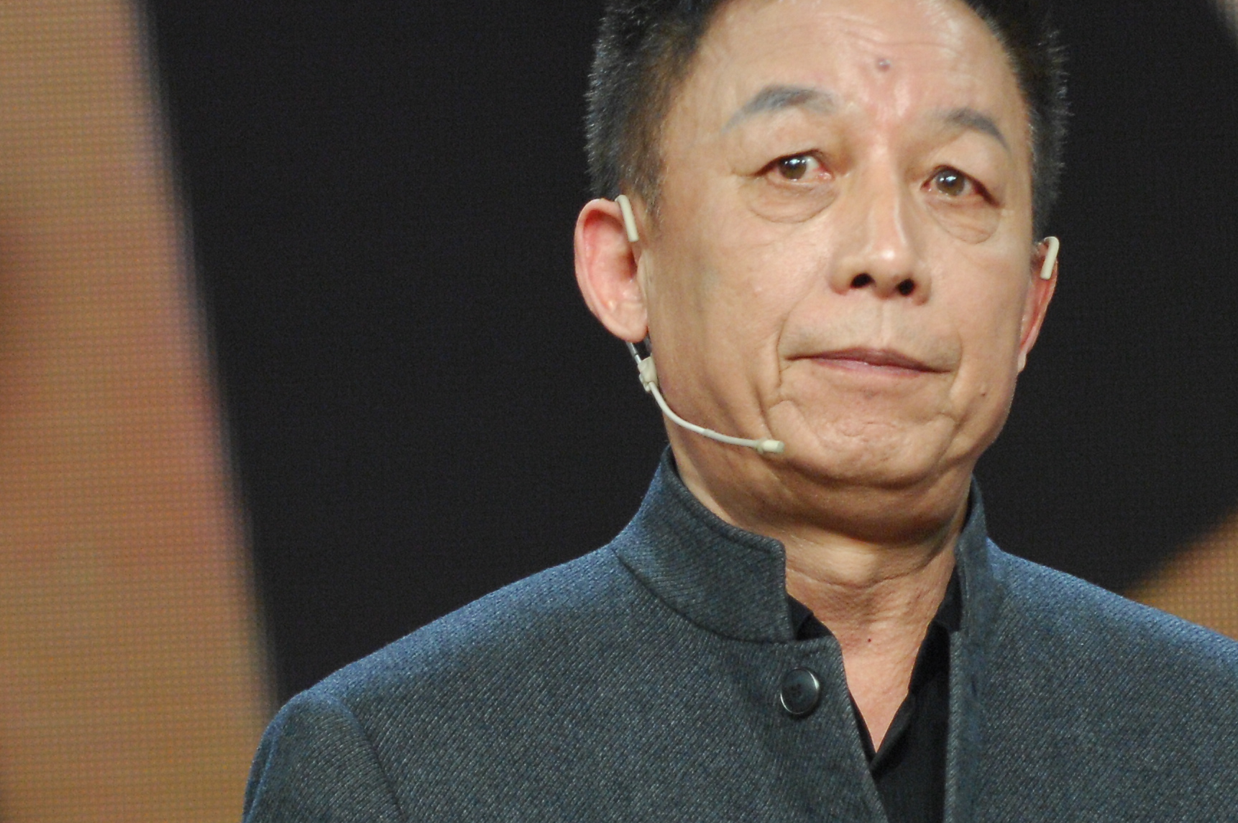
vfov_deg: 2.7
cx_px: 816
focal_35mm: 504
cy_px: 618
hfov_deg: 4.1
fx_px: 17321
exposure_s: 1/125
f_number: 2.8
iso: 640
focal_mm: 135
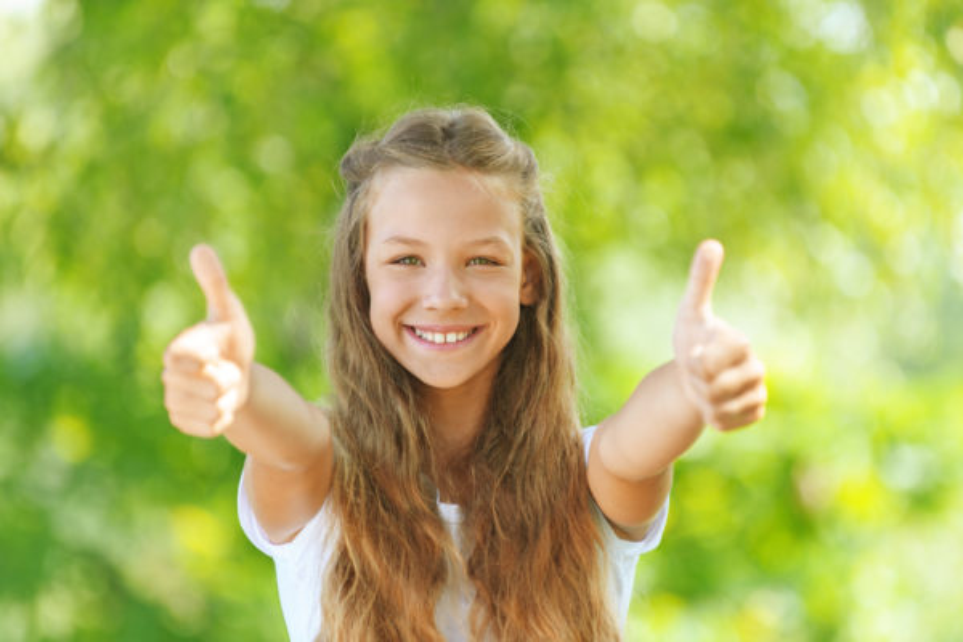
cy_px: 321
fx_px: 5350
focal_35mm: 200
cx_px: 482
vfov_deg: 6.9
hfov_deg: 10.3
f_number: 3.5
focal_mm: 200
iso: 200
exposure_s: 1/160
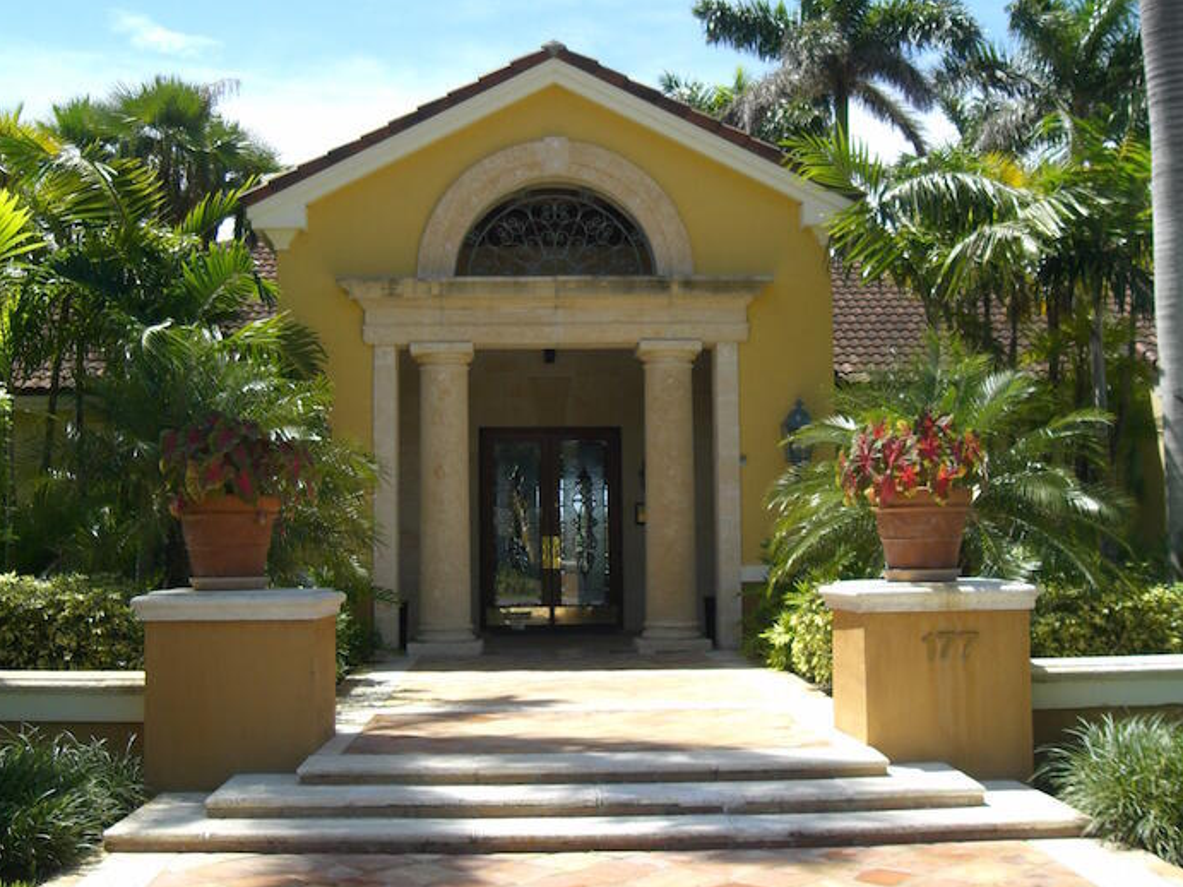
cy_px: 418
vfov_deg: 32.9
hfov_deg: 43.0
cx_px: 582
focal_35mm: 44
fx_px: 1503
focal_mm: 6.3
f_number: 3.1
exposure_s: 1/800
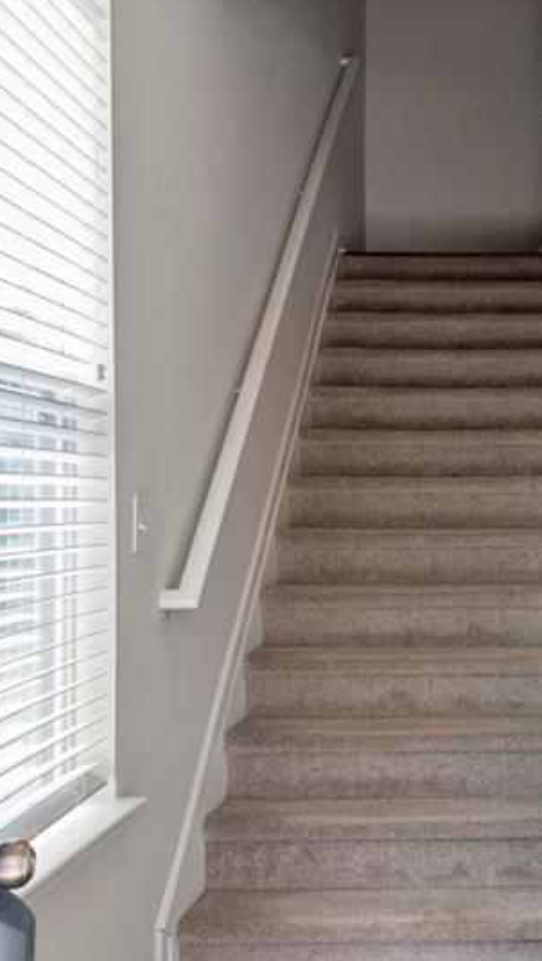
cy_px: 488
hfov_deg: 23.7
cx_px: 567
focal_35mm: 48
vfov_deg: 42.9
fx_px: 1225
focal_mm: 24
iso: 400
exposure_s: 1/50
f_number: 8
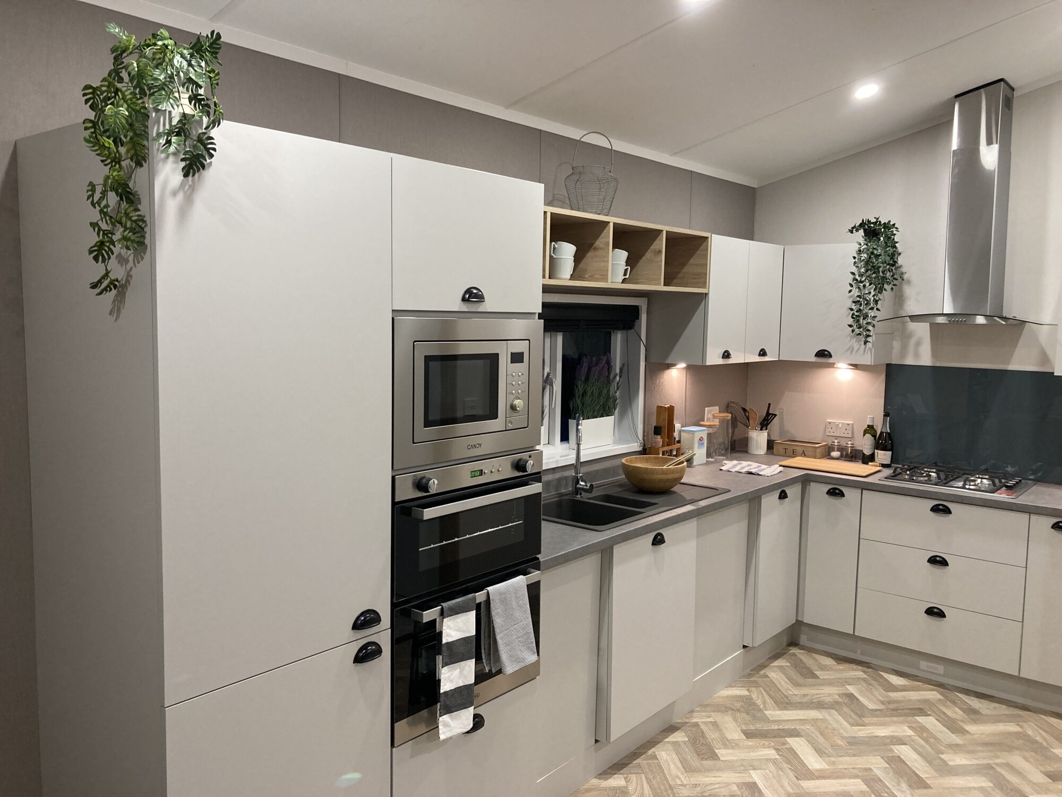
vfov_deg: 49.7
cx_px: 531
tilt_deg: -5.1
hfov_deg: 63.4
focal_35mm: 28
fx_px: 859
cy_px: 398
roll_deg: -1.5
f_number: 1.8
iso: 125
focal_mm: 3.99
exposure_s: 1/50
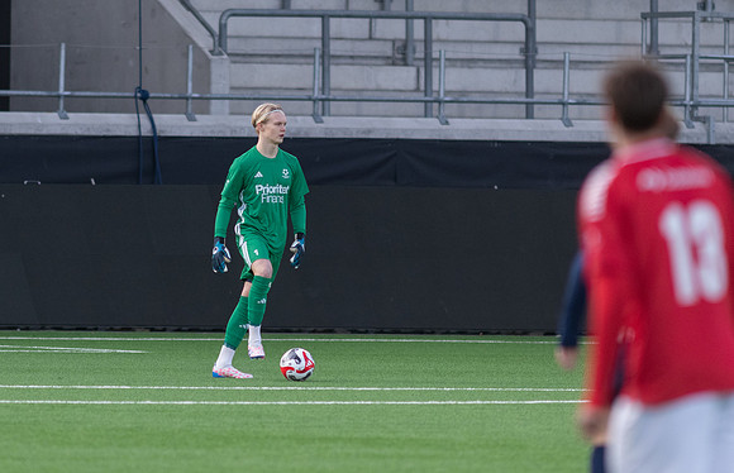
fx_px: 12763
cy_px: 163
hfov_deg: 3.3
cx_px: 266
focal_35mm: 632
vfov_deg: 2.1
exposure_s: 1/1600
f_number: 3.2
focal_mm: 300
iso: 1250
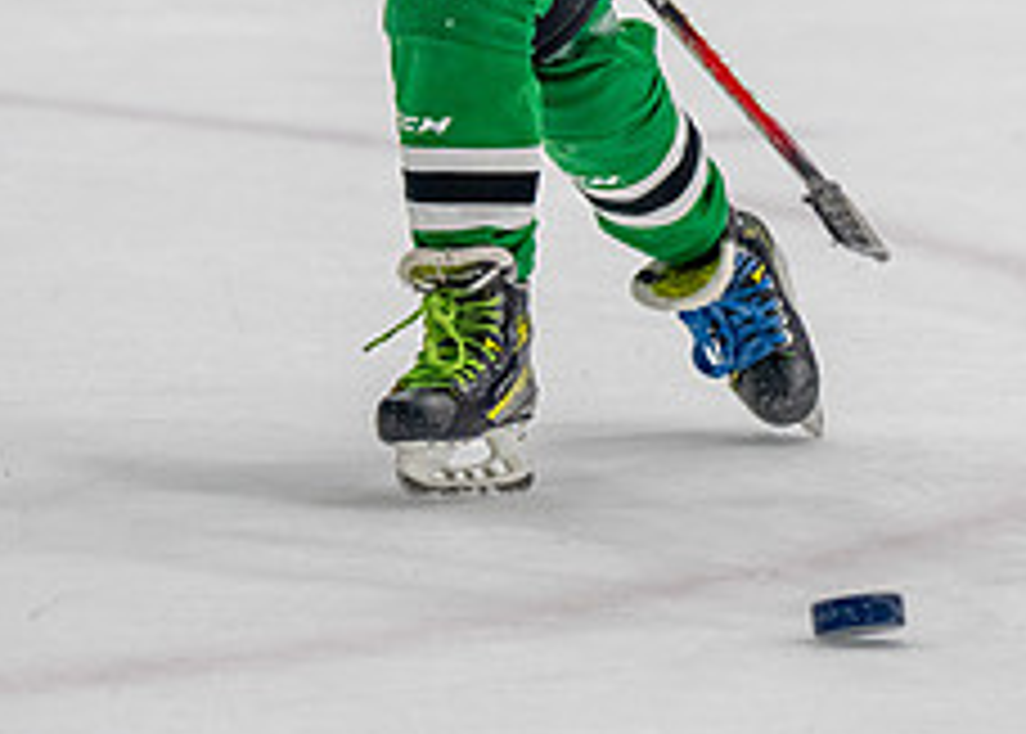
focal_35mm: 474
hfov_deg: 4.3
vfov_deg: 3.0
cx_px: 673
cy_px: -120
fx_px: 13816
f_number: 2.8
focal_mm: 142
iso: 1000
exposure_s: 1/1250
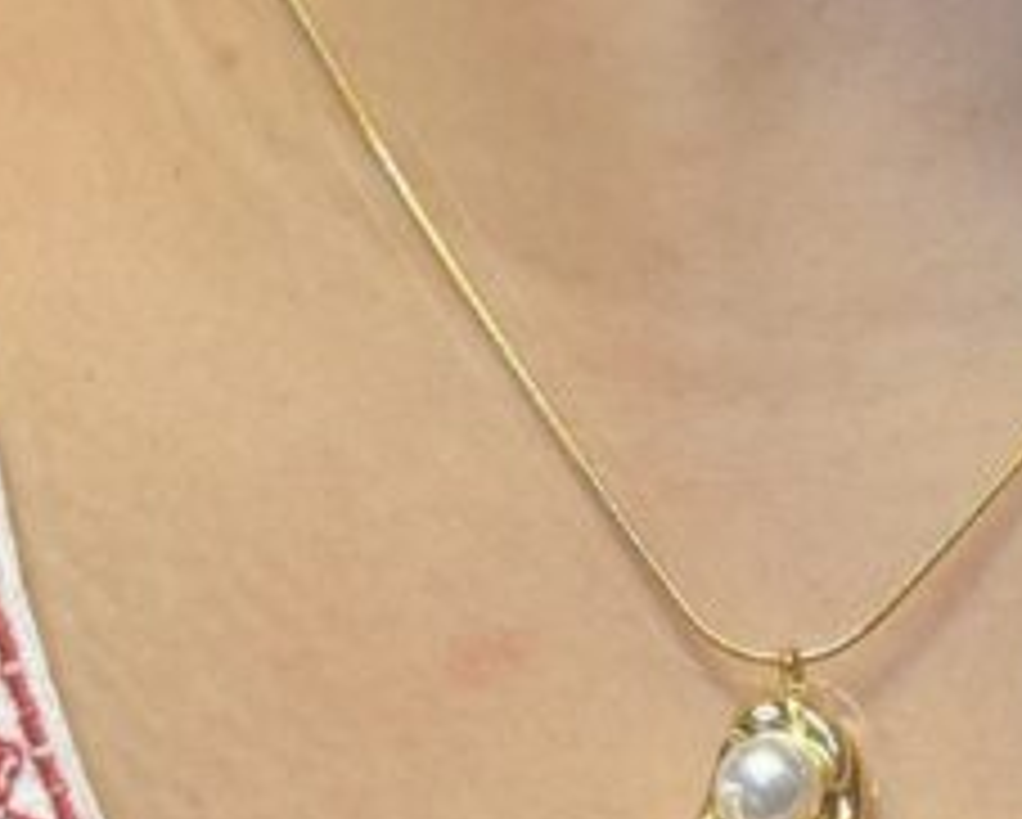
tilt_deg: -13.7
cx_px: 918
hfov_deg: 11.6
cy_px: 202
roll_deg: +5.8
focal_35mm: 165
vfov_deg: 9.4
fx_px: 4995
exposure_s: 1/50
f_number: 1.78
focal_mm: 6.76
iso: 100
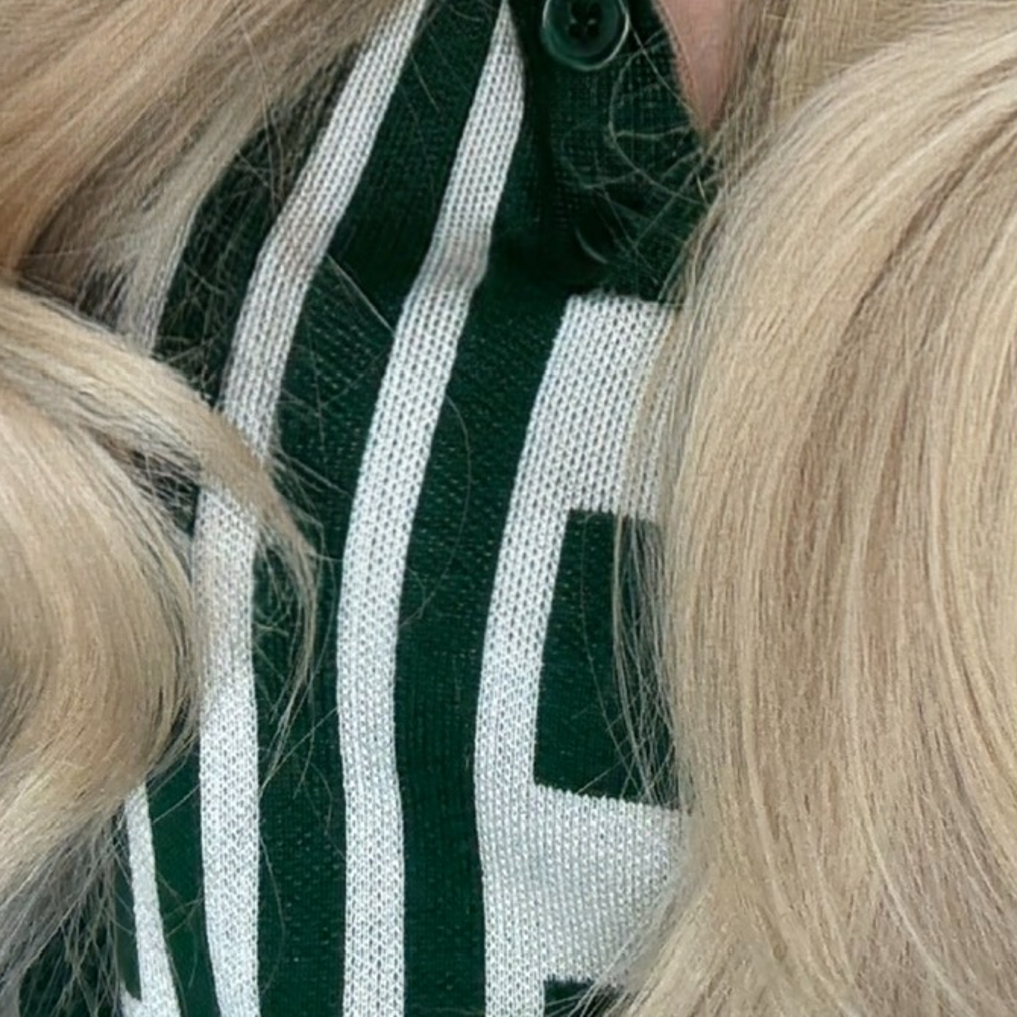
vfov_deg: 19.1
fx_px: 2692
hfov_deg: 21.4
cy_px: -451
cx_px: 563
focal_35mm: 81
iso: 50
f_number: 1.9
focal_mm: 2.69
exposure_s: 1/121
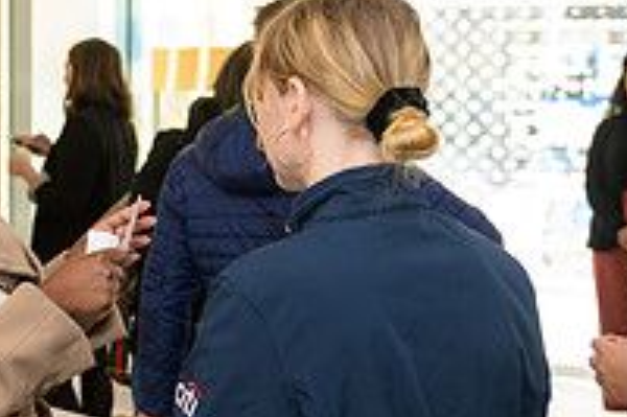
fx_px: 1566
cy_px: 177
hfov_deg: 21.5
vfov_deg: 15.2
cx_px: -53
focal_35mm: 90
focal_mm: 31
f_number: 3.2
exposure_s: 1/125
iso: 400
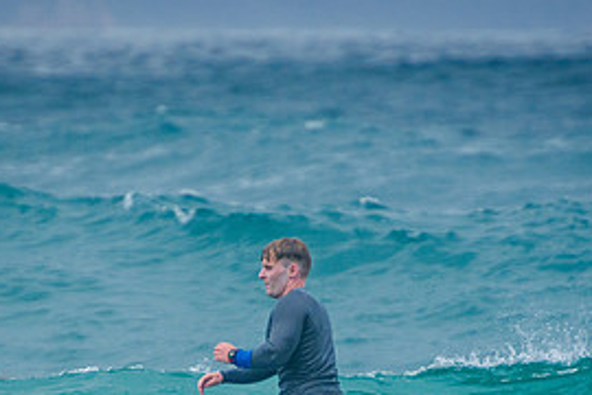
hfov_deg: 1.6
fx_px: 21672
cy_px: 418
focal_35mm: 1318
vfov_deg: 1.0
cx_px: 257
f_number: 5.6
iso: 500
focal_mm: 400
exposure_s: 1/2000
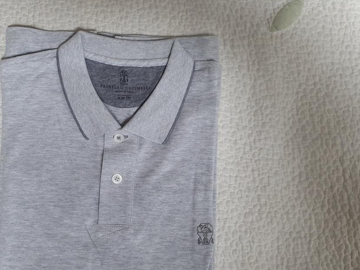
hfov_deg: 46.2
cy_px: 154
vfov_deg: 35.9
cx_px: 125
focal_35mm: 40
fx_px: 416
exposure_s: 1/40
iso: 200
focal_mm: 4.3
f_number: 2.4
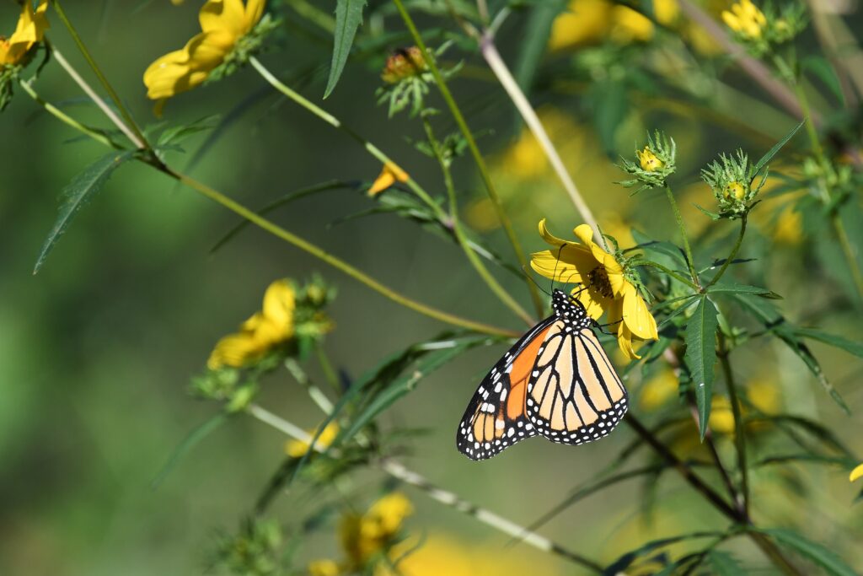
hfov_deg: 3.3
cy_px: 288
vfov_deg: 2.2
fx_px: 15104
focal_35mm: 630
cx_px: 432
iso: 800
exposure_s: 1/3200
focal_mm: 420
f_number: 5.6
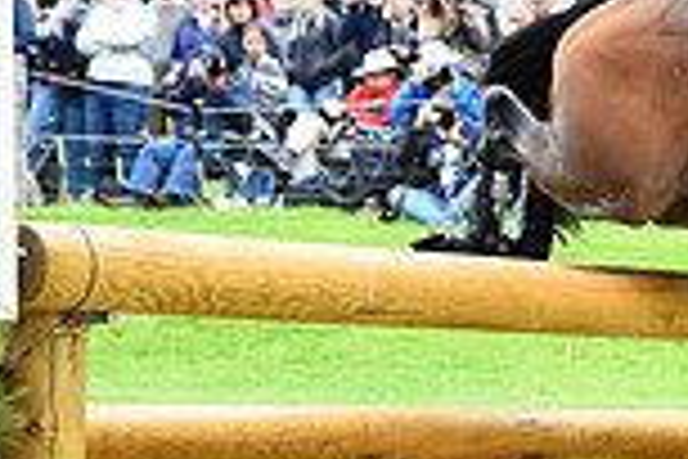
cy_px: 464
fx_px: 3478
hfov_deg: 10.6
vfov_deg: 7.5
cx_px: 1219
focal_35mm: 182
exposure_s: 1/1600
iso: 3200
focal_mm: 48
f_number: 4.2
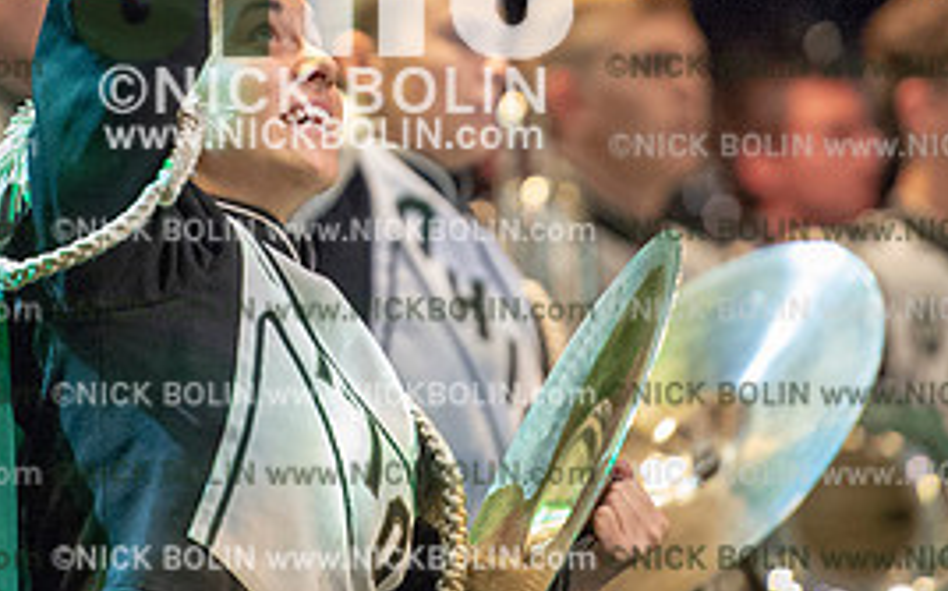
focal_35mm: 441
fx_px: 11384
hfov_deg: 4.8
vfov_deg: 3.0
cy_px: -18
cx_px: 322
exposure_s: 1/2000
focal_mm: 200
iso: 8000
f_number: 2.8
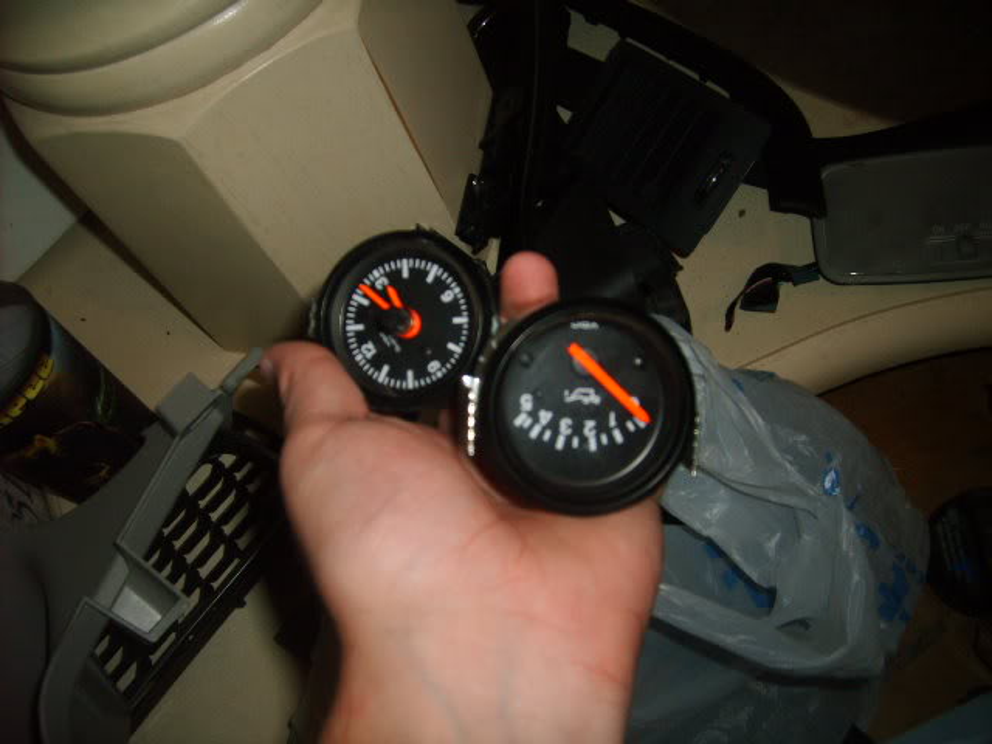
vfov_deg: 40.7
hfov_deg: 52.6
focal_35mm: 35
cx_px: 496
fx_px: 1003
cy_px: 372
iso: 100
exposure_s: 1/45
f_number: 2.8
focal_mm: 5.8
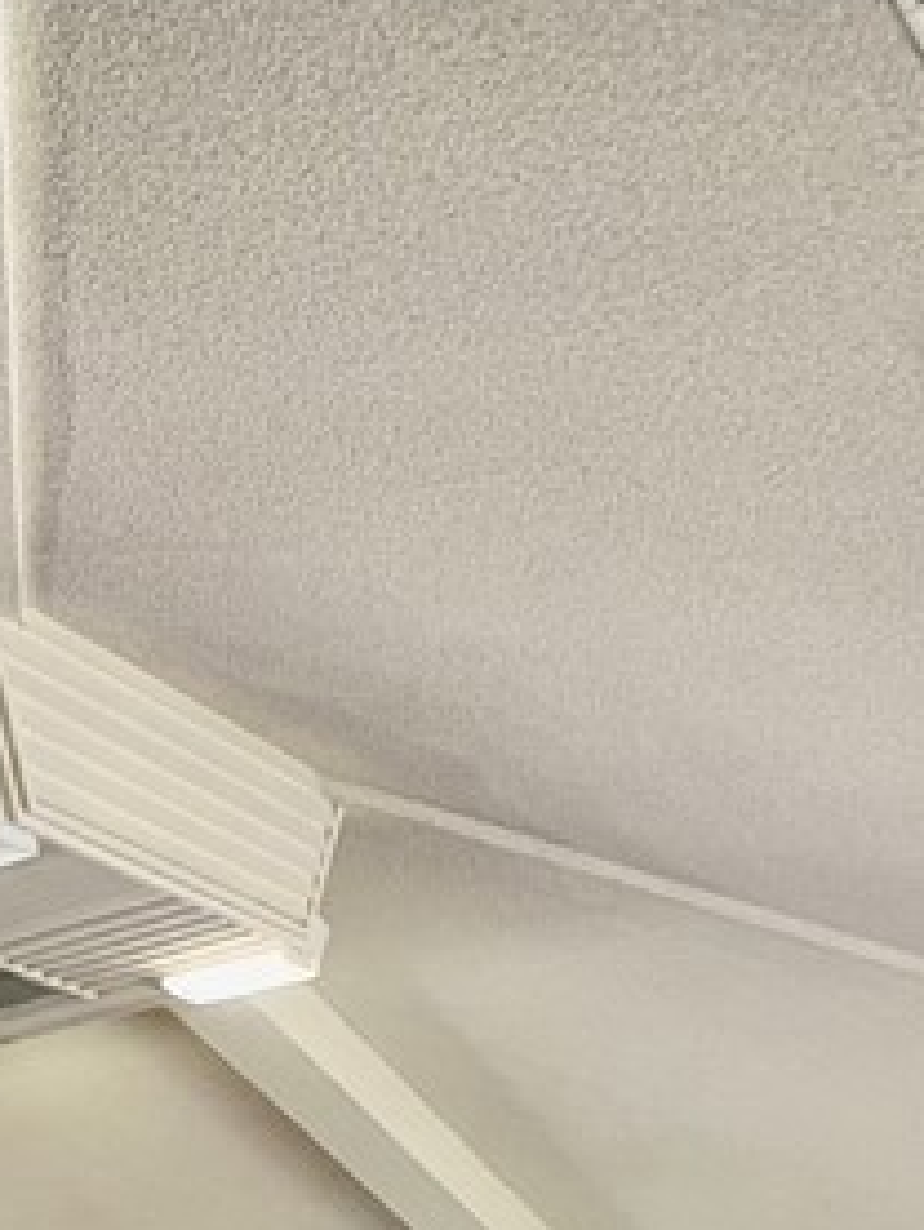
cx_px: 191
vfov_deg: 29.9
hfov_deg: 29.6
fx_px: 1707
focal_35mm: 48
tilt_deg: -3.4
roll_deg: -1.0
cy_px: 1674
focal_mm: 1.57
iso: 250
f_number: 1.8
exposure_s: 1/91
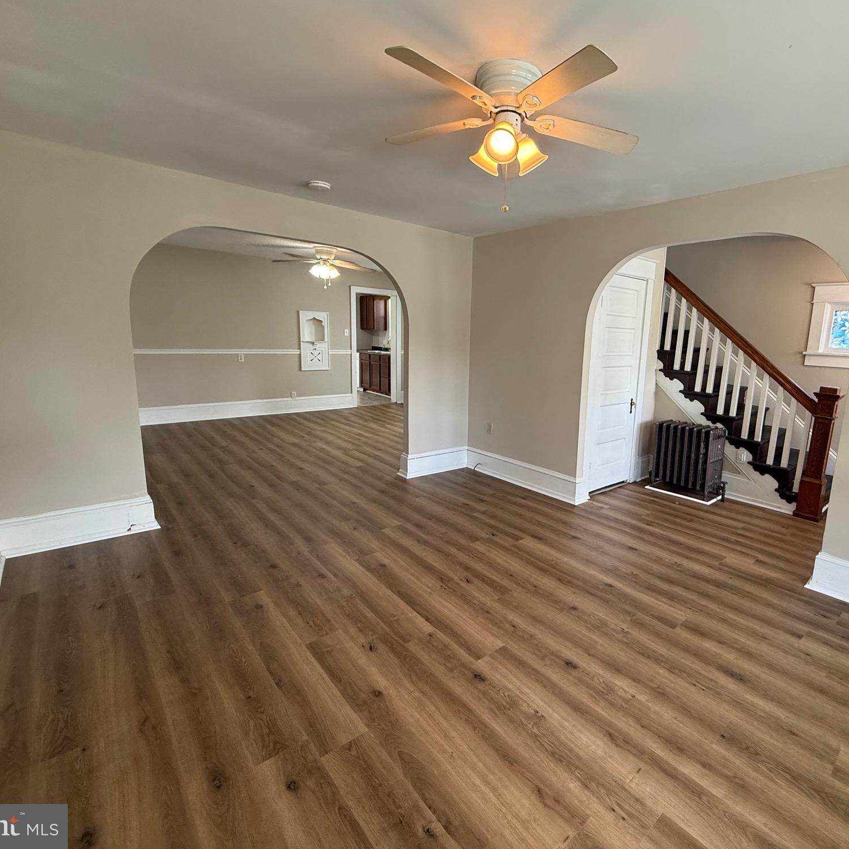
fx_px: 472
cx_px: 508
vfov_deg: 84.0
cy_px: 413
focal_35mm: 17
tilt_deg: -10.1
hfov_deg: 83.0
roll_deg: -2.6
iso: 200
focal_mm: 2.22
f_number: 2.2
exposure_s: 1/60
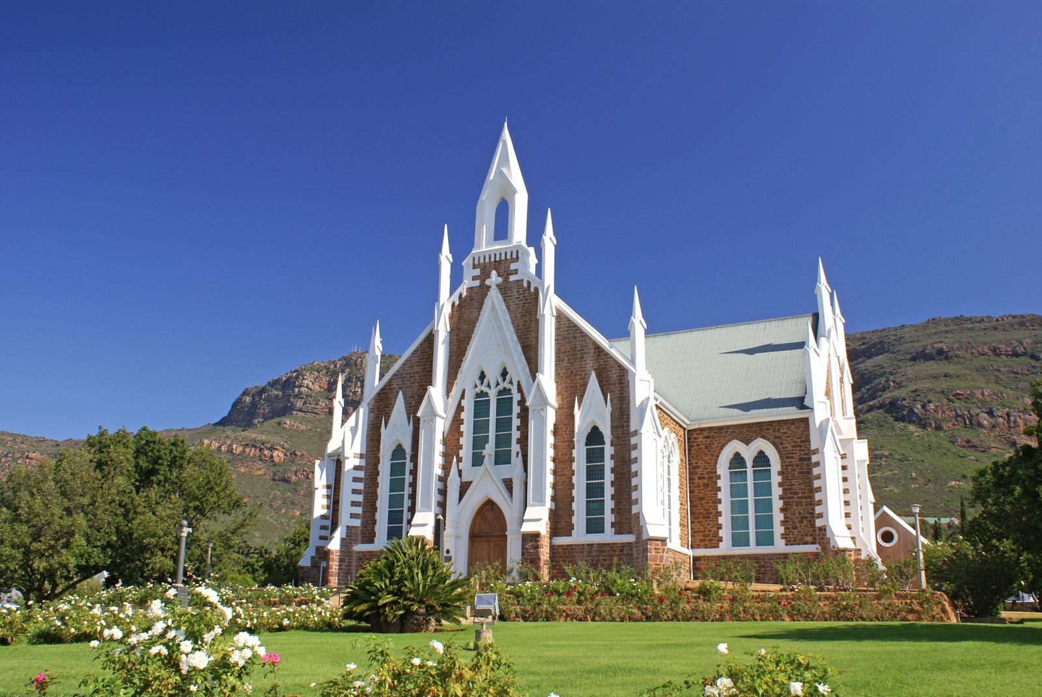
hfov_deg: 57.2
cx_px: 521
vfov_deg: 40.1
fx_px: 956
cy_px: 348
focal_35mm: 33
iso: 100
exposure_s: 1/80
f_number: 9
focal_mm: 22
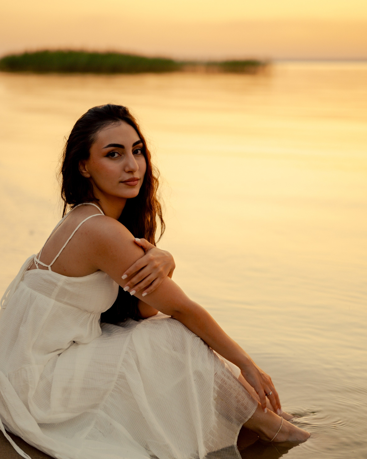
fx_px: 883
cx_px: 163
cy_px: 228
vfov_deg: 29.1
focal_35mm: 65
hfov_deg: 23.5
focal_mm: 50
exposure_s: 1/60
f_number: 1.8
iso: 100
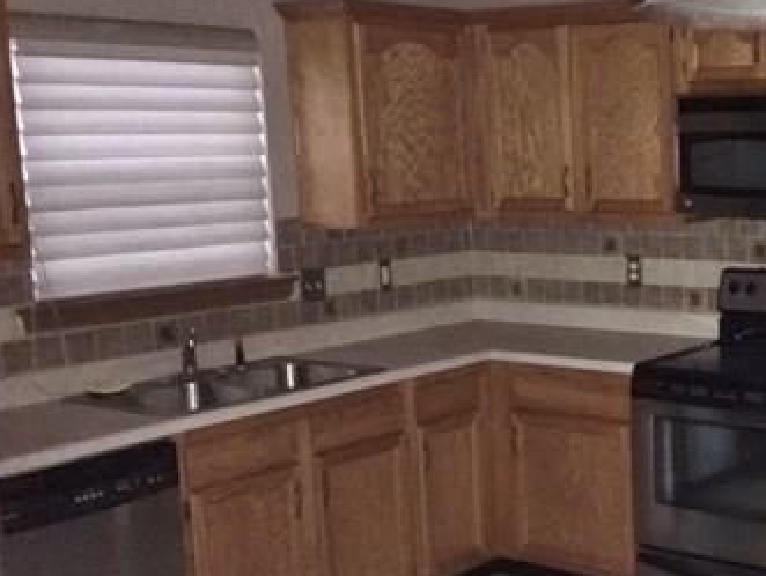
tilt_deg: -9.1
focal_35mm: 56
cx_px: 713
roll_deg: +0.1
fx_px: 1241
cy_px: 359
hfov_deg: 32.3
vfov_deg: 26.1
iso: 320
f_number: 2.2
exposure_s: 1/16
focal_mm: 4.15
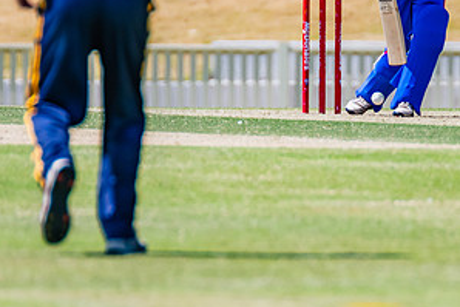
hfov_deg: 1.5
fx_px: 17385
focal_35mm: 1360
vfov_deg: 1.0
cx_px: 436
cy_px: -5
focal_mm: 600
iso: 640
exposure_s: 1/2000
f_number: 7.1
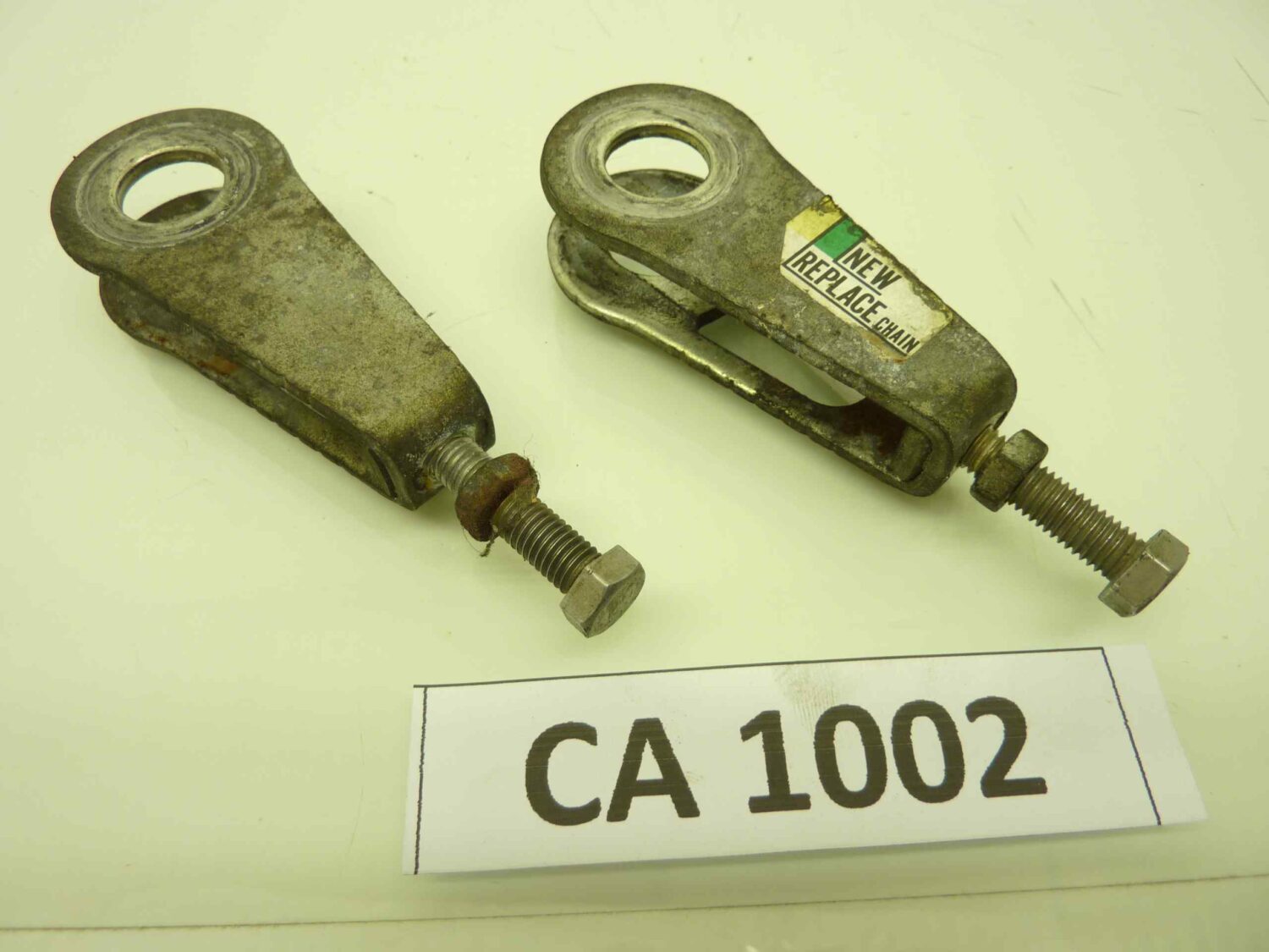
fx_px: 916
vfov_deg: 54.9
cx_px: 634
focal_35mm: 25
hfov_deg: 69.4
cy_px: 476
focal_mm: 4.1
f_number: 3.3
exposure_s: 1/25
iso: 80
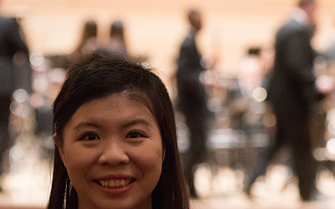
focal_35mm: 220
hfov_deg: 9.5
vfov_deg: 6.0
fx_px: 2009
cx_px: 129
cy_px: 138
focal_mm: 140
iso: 12800
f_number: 5.6
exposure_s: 1/50
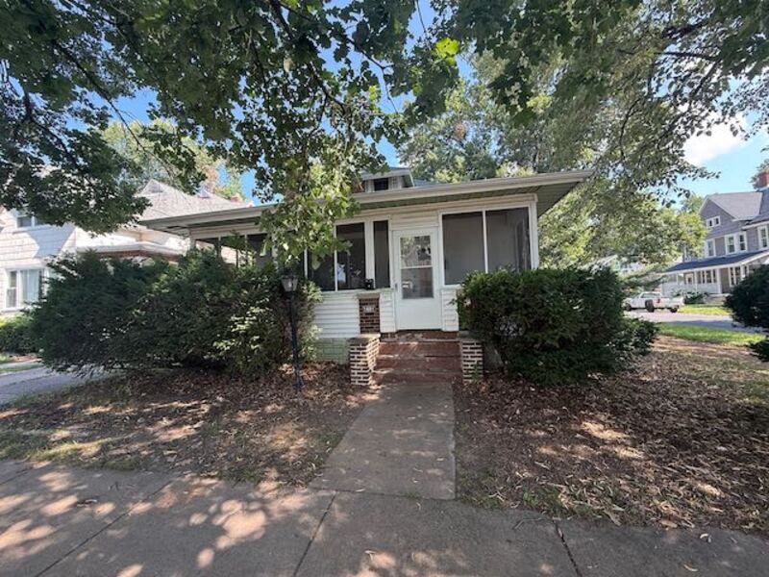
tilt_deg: +2.6
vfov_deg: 85.7
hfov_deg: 102.1
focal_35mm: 14
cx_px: 384
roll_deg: +2.3
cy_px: 288
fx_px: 311
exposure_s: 1/104
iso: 64
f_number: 2.2
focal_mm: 2.22
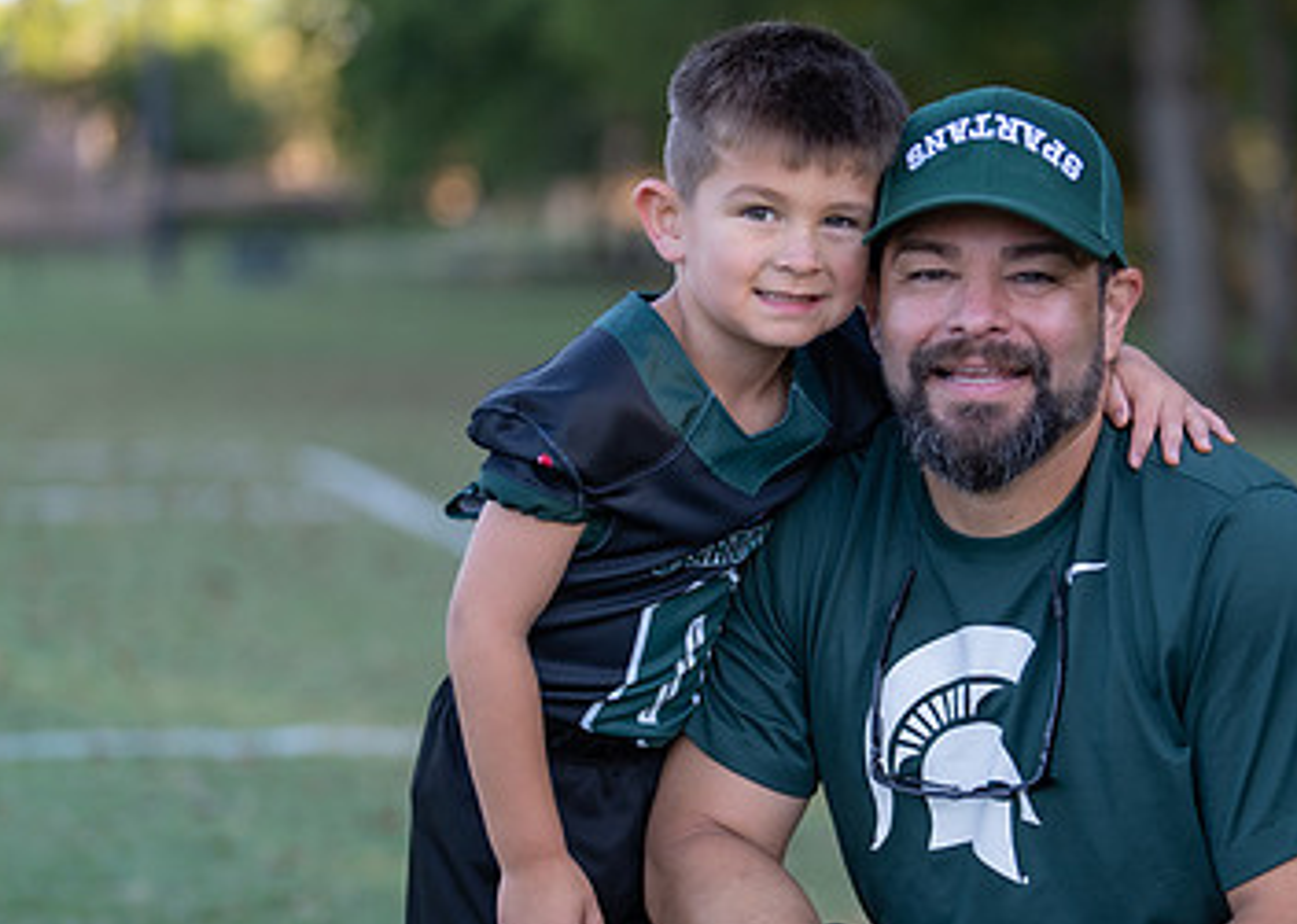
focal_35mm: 105
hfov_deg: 18.9
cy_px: 555
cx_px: 994
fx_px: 3866
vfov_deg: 13.6
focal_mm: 50
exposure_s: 1/800
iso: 100
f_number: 1.2
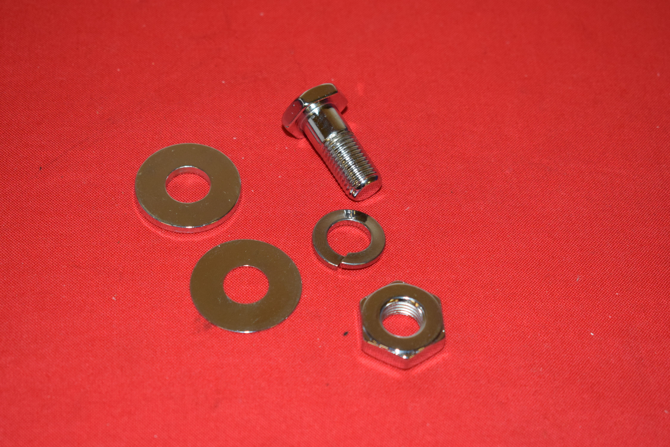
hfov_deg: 24.6
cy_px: 224
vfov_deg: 16.6
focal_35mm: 82
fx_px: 1536
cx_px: 335
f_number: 5.6
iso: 1250
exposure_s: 1/200
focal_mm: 55
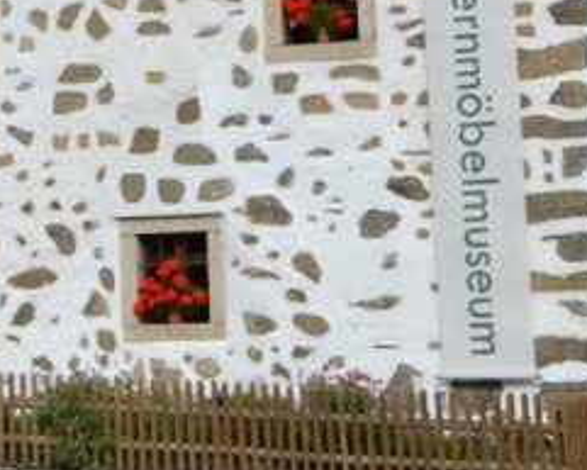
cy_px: 110
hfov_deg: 15.2
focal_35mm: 117
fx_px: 2026
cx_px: -295
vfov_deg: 13.2
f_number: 8
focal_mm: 25
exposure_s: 1/250
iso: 100
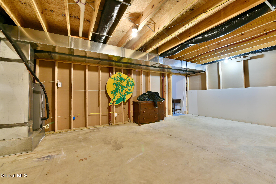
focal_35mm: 14
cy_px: 92
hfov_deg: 104.2
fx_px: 107
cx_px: 138
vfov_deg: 81.3
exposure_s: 1/1.3
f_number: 11
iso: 800
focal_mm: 14
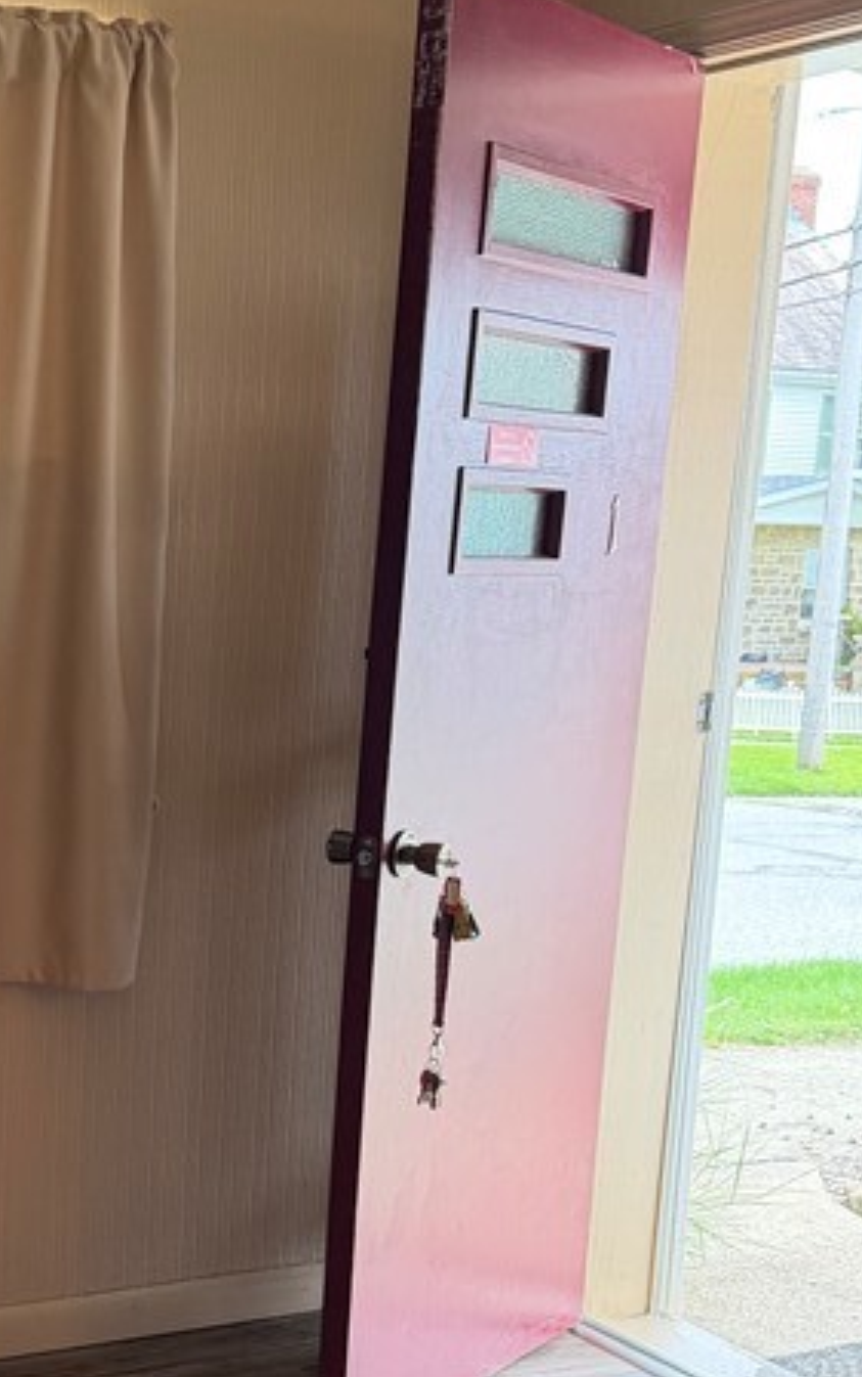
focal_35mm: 58
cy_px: 991
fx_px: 2178
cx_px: -92
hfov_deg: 21.2
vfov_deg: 34.5
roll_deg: -1.7
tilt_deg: -12.0
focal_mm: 6.76
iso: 250
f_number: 1.78
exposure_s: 1/120
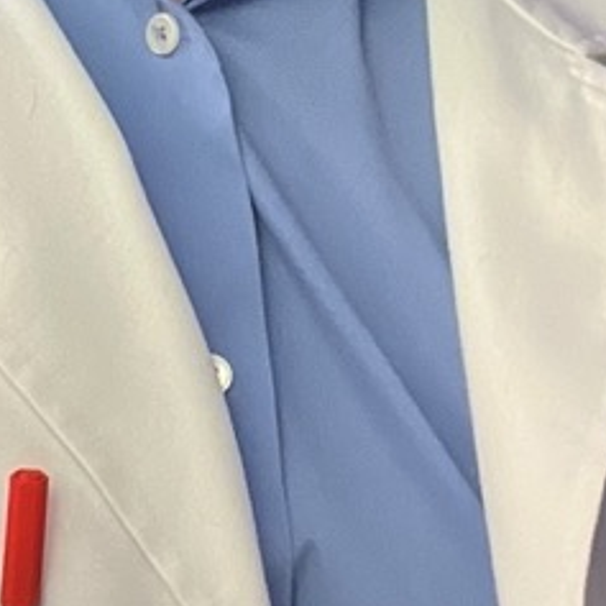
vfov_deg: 11.9
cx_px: 151
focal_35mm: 143
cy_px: -187
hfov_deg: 12.2
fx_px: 2832
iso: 320
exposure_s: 1/25
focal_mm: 2.71
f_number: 2.2
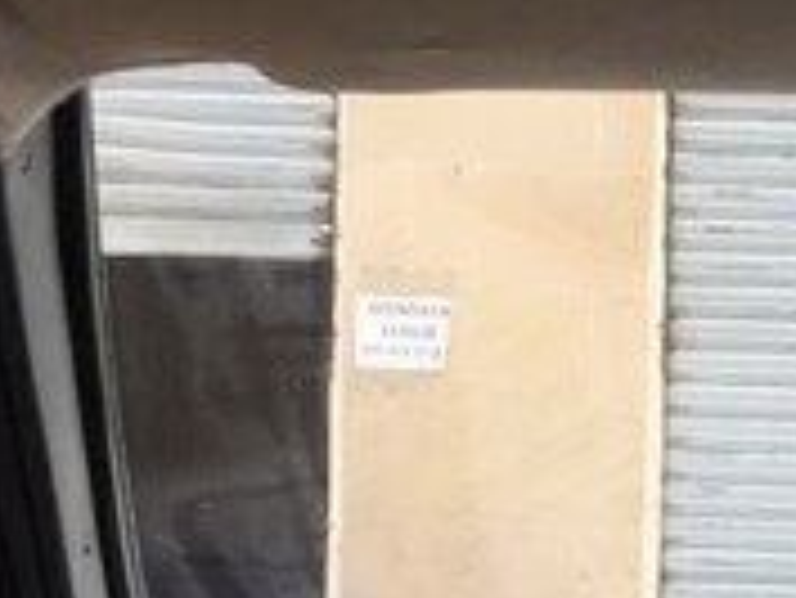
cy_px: 857
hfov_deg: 16.2
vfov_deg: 13.1
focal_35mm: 108
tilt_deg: -5.7
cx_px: 1286
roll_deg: -4.2
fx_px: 2485
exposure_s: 1/100
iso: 50
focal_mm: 4.15
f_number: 2.2
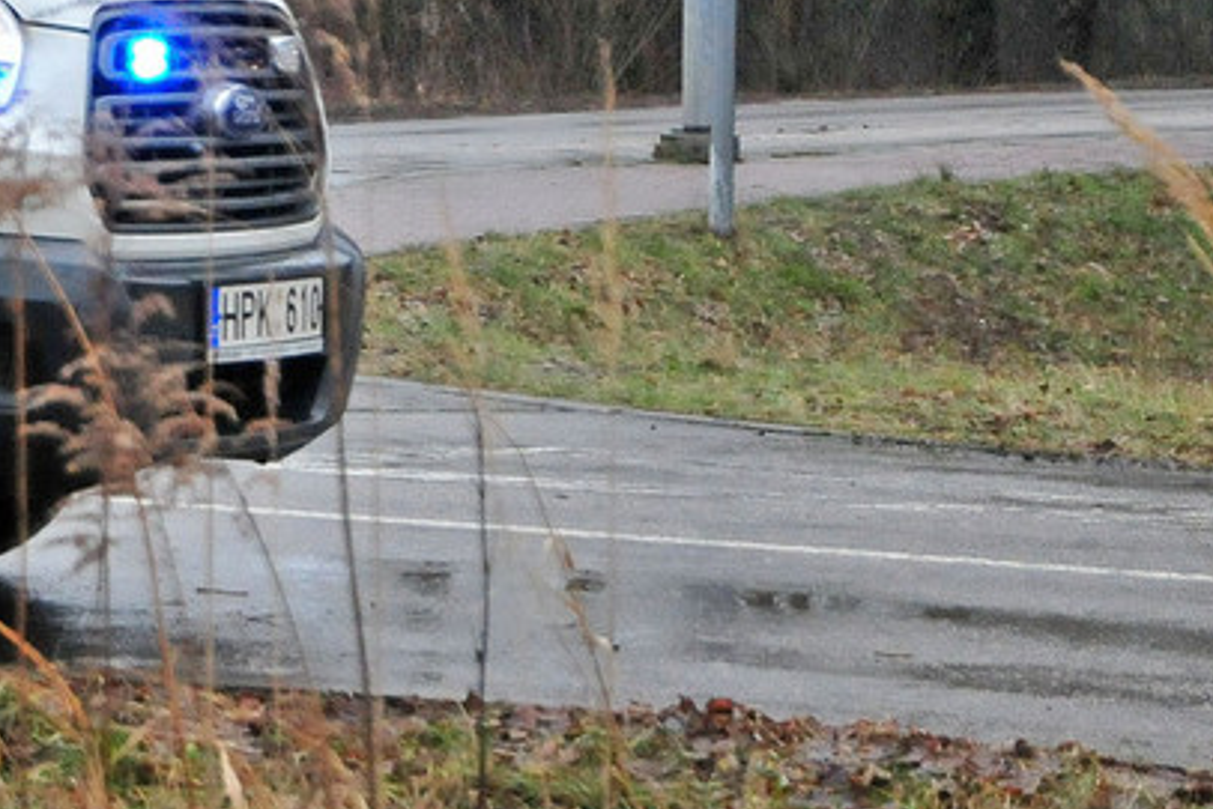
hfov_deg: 9.7
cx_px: -893
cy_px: -173
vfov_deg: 6.8
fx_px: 6808
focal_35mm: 202
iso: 1250
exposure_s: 1/320
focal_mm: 38
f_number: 4.8
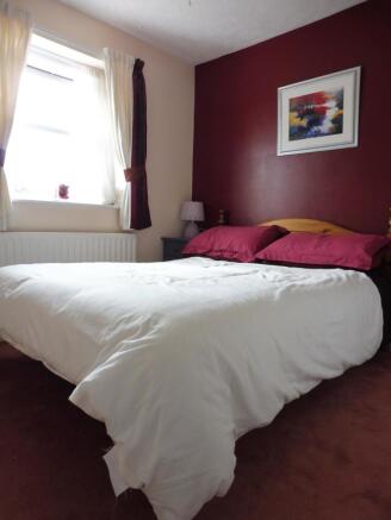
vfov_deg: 71.6
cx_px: 196
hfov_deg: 56.8
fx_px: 361
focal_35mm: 24
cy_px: 260
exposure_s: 1/60
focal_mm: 4.3
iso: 400
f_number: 3.3
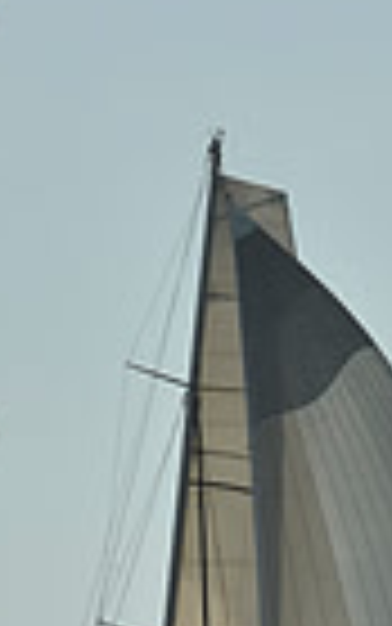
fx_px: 5942
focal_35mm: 348
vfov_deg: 6.0
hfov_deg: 3.8
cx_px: 232
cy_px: 662
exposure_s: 1/2000
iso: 200
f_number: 9
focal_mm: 82
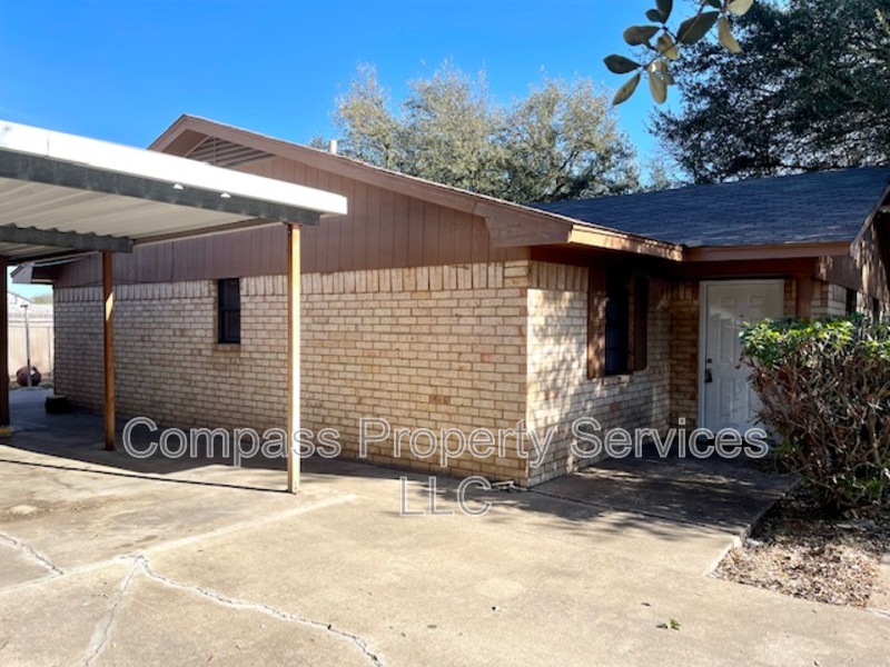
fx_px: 668
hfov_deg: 67.3
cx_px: 445
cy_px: 334
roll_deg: -0.3
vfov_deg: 53.1
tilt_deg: -1.6
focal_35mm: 26
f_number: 1.6
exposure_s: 1/1883
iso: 50
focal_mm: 5.1
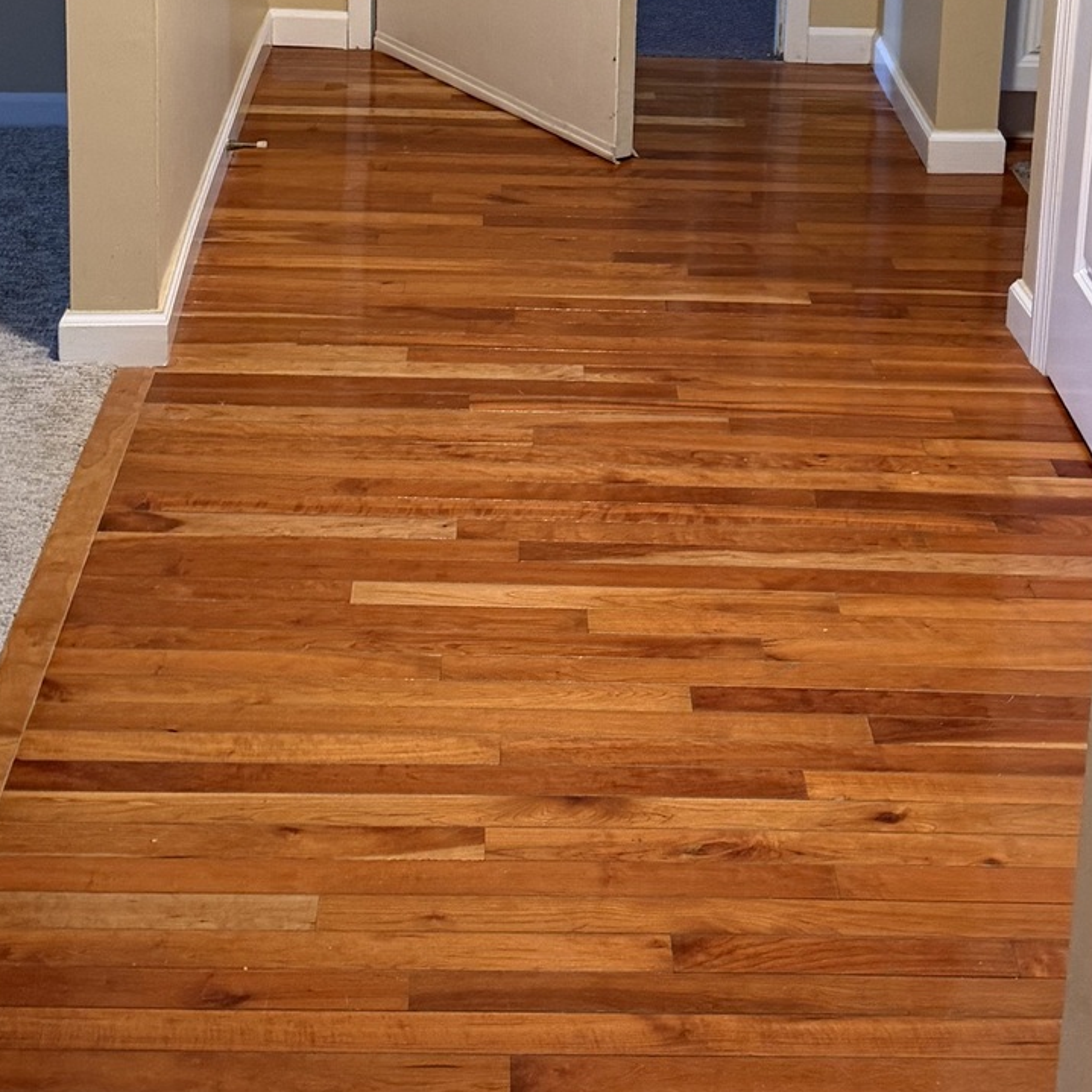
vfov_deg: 24.3
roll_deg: -1.3
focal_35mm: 68
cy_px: 26
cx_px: 597
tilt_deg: -16.2
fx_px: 2427
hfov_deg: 25.3
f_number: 1.78
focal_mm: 6.76
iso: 320
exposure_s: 1/60
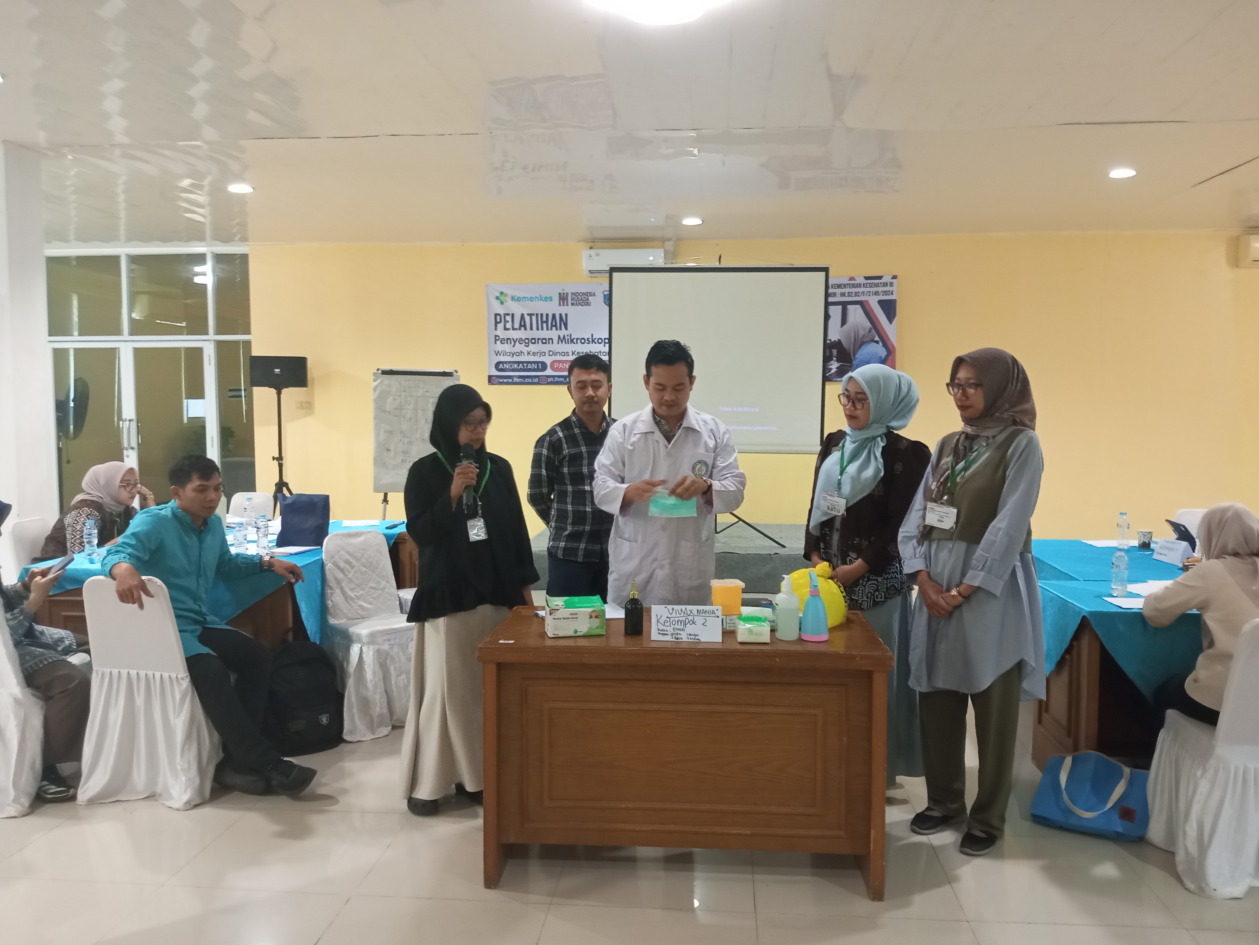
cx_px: 630
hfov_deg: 65.3
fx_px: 982
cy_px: 472
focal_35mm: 27
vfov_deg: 51.4
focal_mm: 4.11
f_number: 1.6
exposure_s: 1/25
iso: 1412
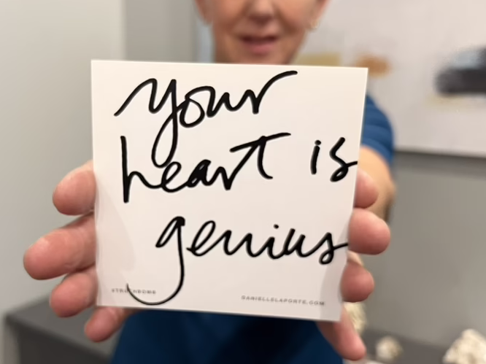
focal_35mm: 40
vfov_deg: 35.9
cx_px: 180
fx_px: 561
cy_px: 203
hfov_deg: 46.4
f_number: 1.5
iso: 200
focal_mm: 5.7
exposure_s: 1/60
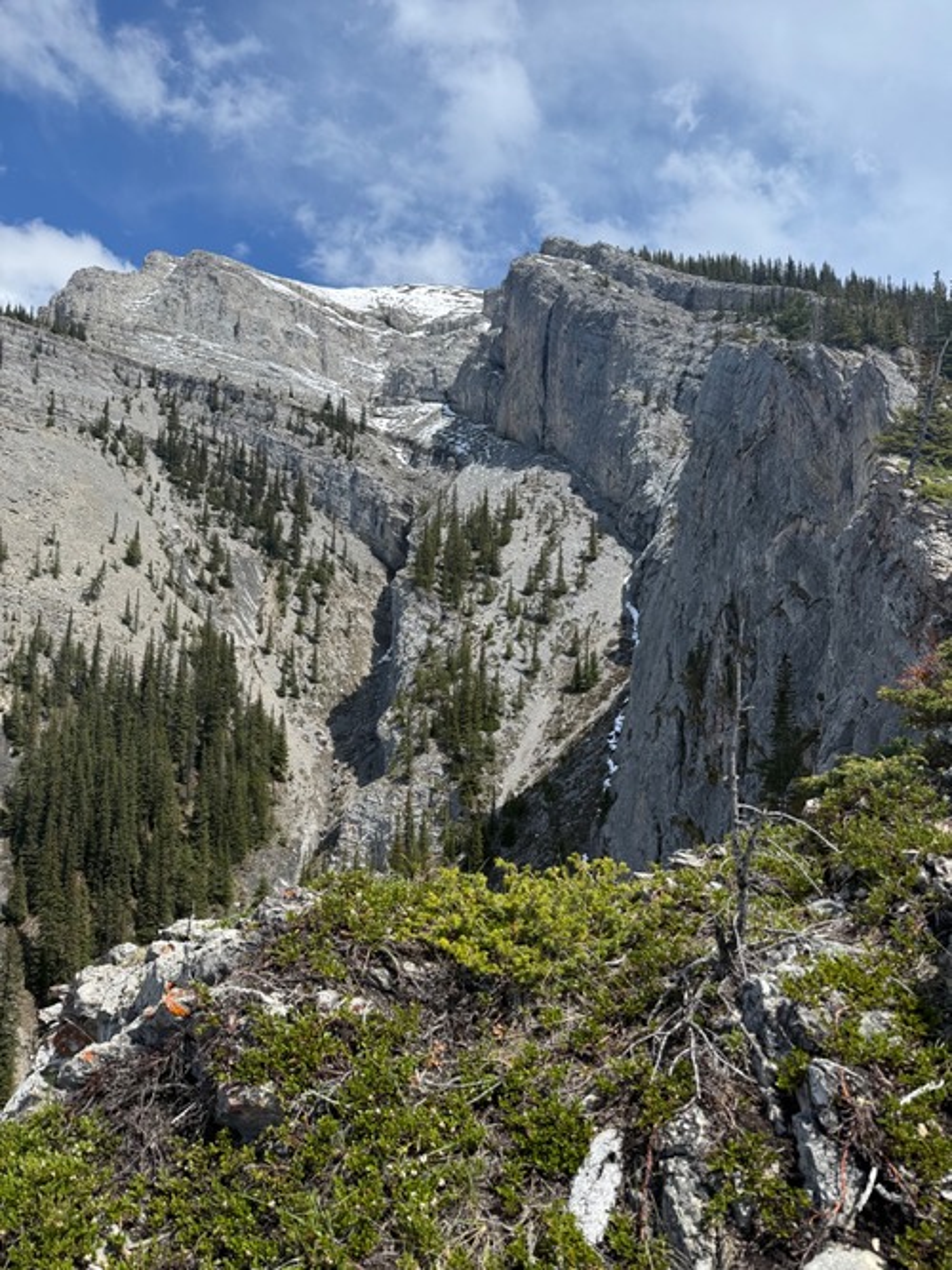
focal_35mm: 24
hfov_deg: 56.8
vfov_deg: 71.6
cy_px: 635
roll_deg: -2.9
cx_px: 476
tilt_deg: +3.8
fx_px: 880
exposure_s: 1/4673
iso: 100
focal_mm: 6.76
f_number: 1.78
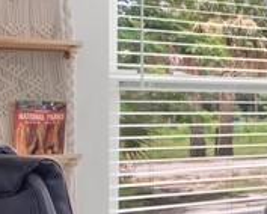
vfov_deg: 19.4
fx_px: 625
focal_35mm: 79
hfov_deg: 14.8
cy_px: 118
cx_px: 644
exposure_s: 1/15
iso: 200
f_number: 7.1
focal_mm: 7
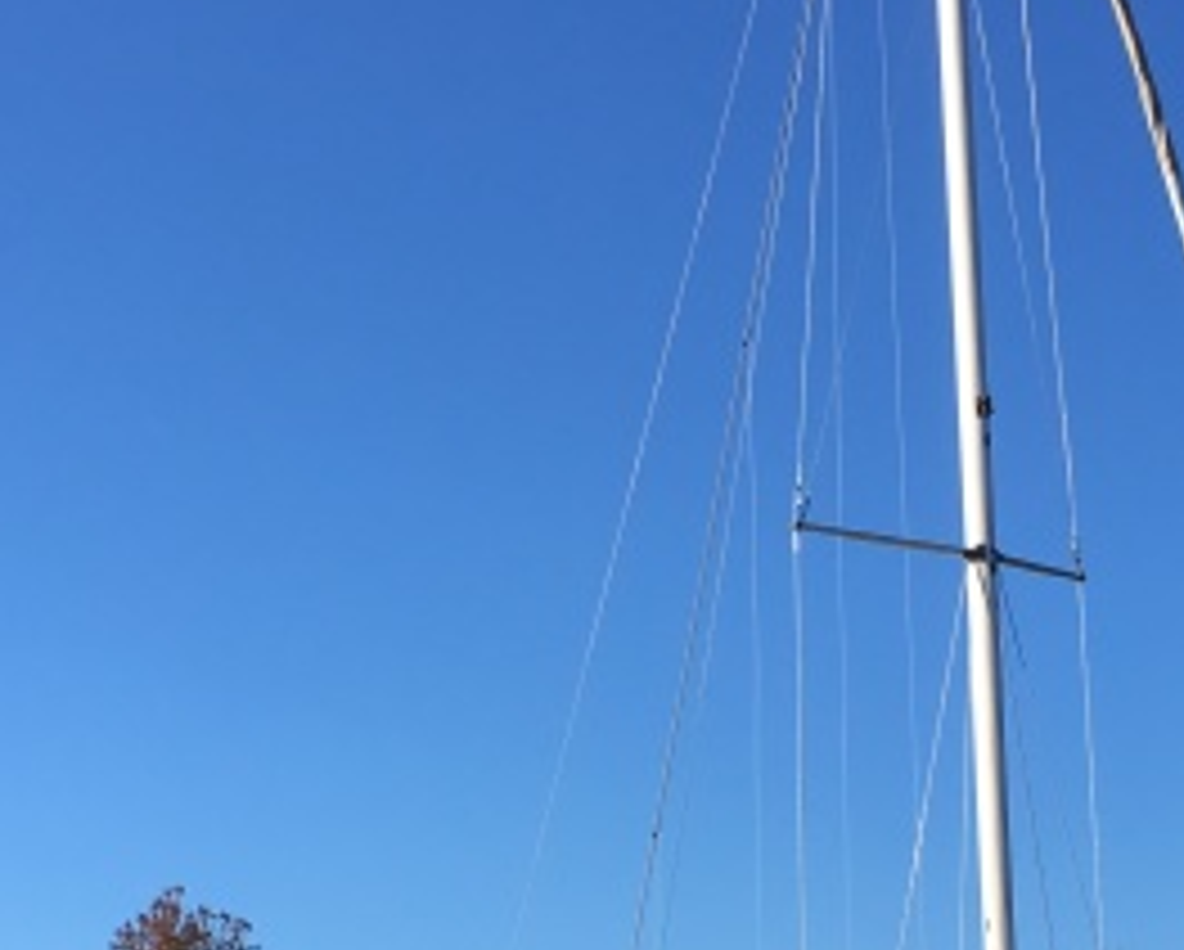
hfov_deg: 22.2
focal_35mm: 86
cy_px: 756
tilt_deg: +12.1
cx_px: 680
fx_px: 3017
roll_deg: -0.2
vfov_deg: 17.7
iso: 25
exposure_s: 1/1304
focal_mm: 4.15
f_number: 2.2
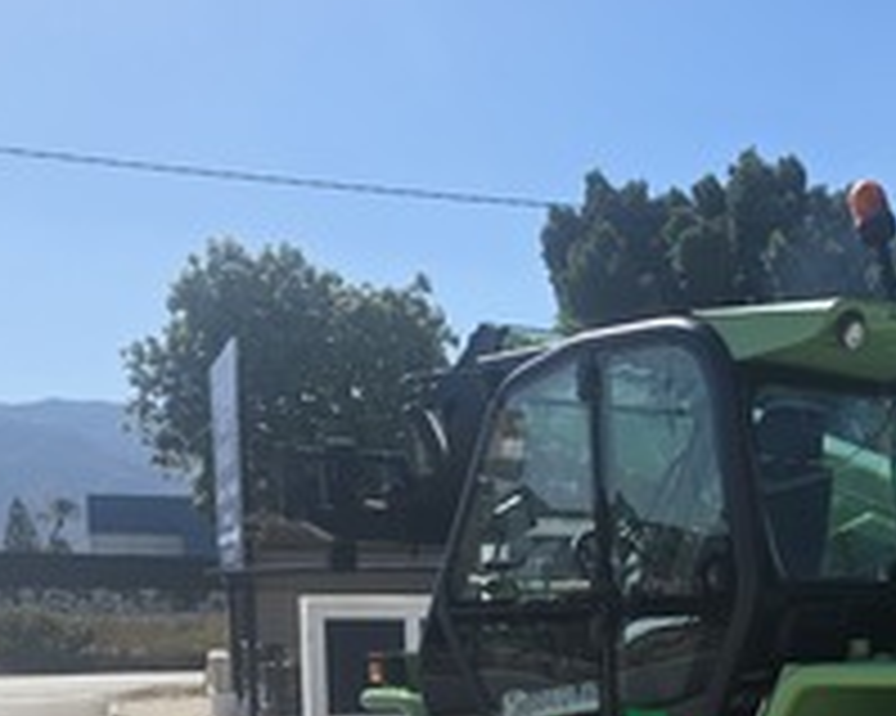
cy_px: 748
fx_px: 1643
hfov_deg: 28.4
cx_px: 921
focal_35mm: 62
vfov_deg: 23.4
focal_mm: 6.3
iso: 80
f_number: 1.7
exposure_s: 1/5778
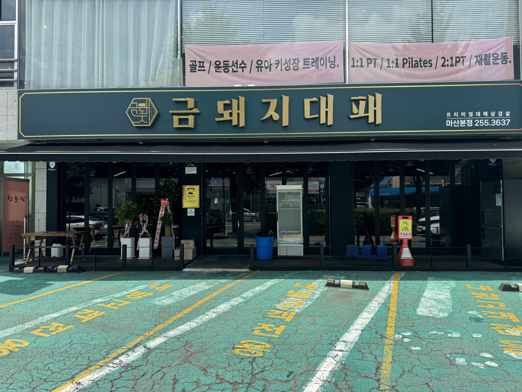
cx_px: 261
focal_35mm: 24
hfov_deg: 71.6
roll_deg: +0.9
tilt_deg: +1.6
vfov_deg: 56.8
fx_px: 362
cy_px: 196
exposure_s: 1/2331
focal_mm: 6.76
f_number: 1.78
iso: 80
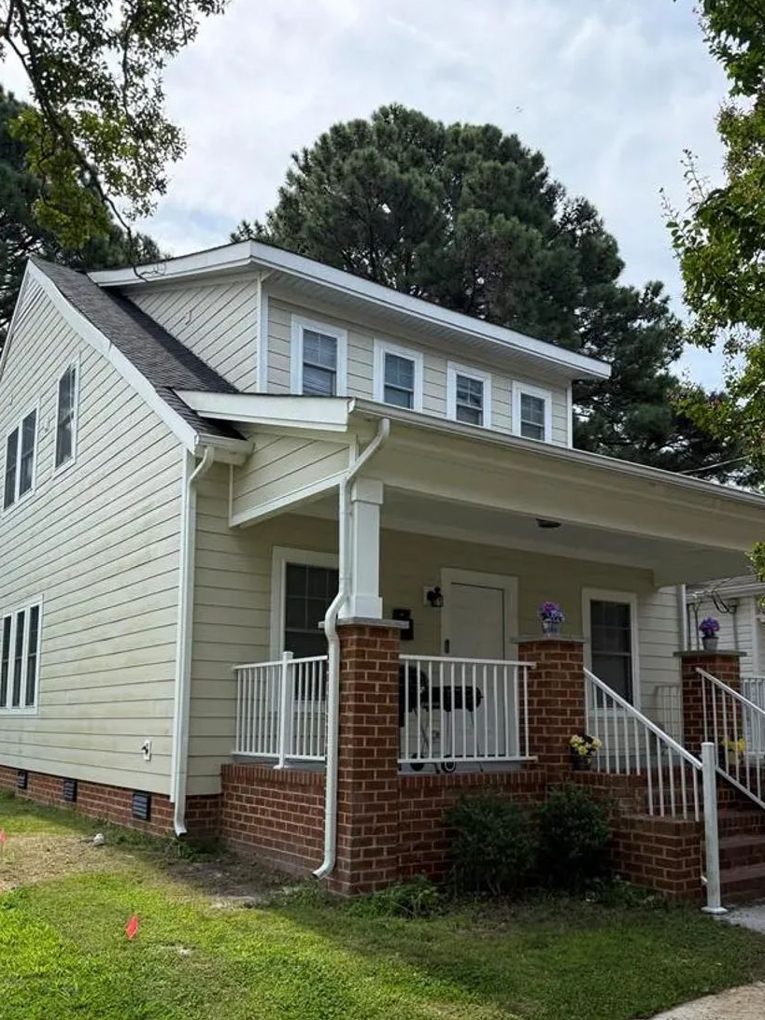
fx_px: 884
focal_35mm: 30
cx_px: 393
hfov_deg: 46.8
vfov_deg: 59.5
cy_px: 611
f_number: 1.78
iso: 100
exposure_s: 1/3021
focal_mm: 6.76
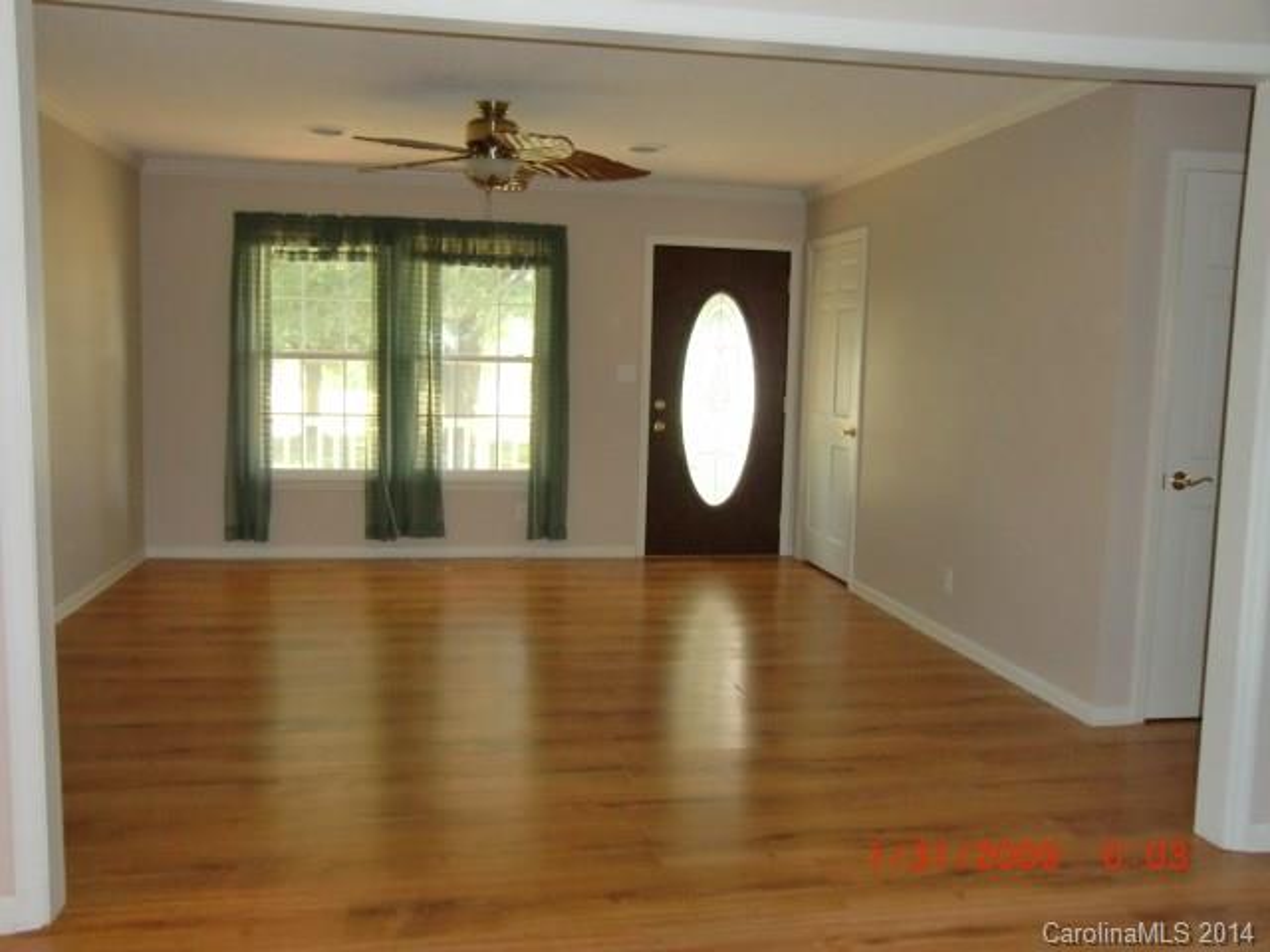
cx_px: 635
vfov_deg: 48.2
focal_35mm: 29
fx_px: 1064
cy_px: 476
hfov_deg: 61.7
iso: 400
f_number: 3.5
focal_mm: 5.2
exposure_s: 1/60
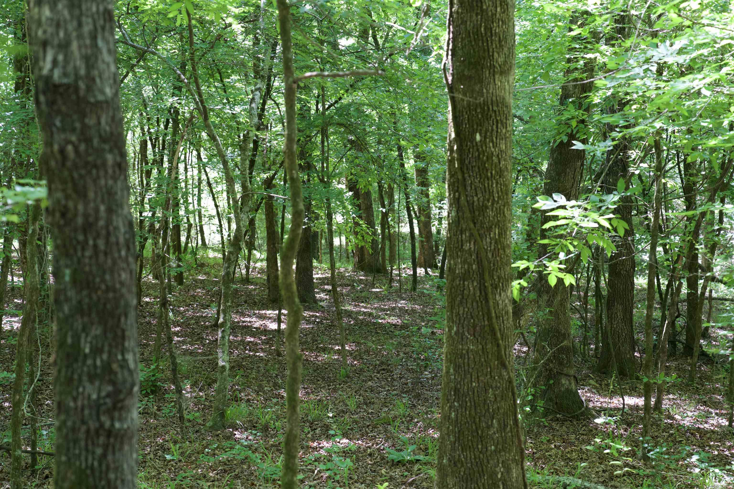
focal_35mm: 64
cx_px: 367
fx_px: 1305
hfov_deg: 31.4
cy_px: 244
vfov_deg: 21.2
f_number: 4
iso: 1250
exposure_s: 1/160
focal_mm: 64
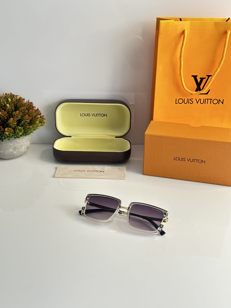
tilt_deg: -25.9
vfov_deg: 39.7
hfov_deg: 30.3
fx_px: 427
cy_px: 154
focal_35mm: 48
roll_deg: -1.0
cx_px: 116
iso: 125
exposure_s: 1/60
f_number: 1.78
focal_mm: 6.86
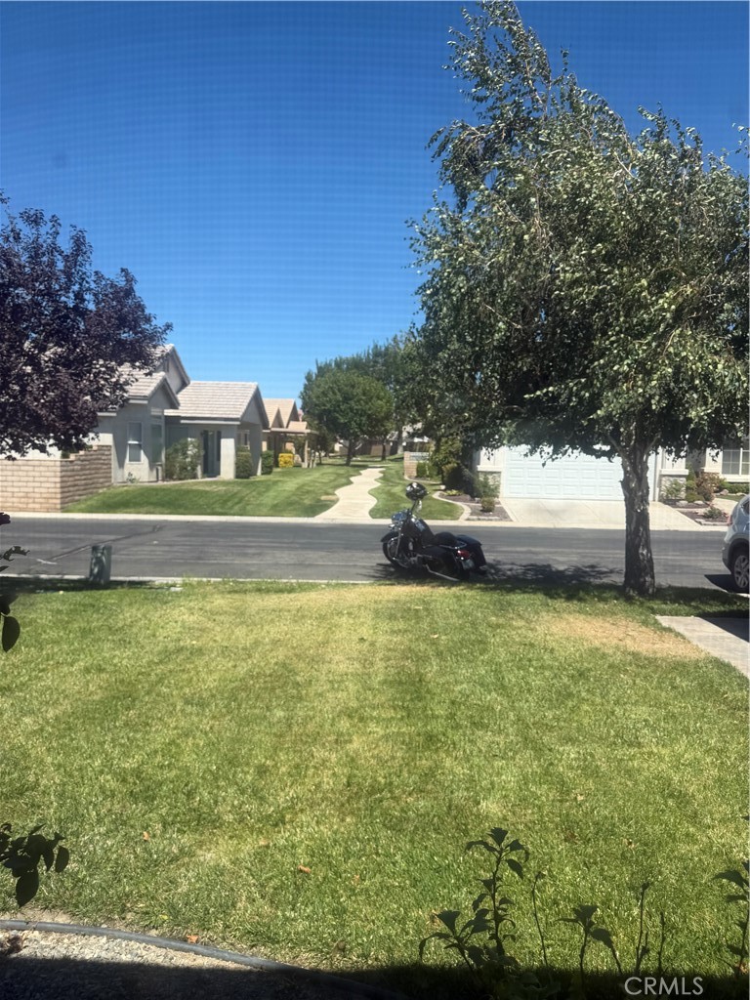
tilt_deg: -3.3
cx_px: 375
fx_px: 693
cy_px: 500
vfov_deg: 71.6
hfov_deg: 56.8
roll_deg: -1.8
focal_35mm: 24
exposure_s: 1/2000
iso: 80
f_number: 1.78
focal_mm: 6.76
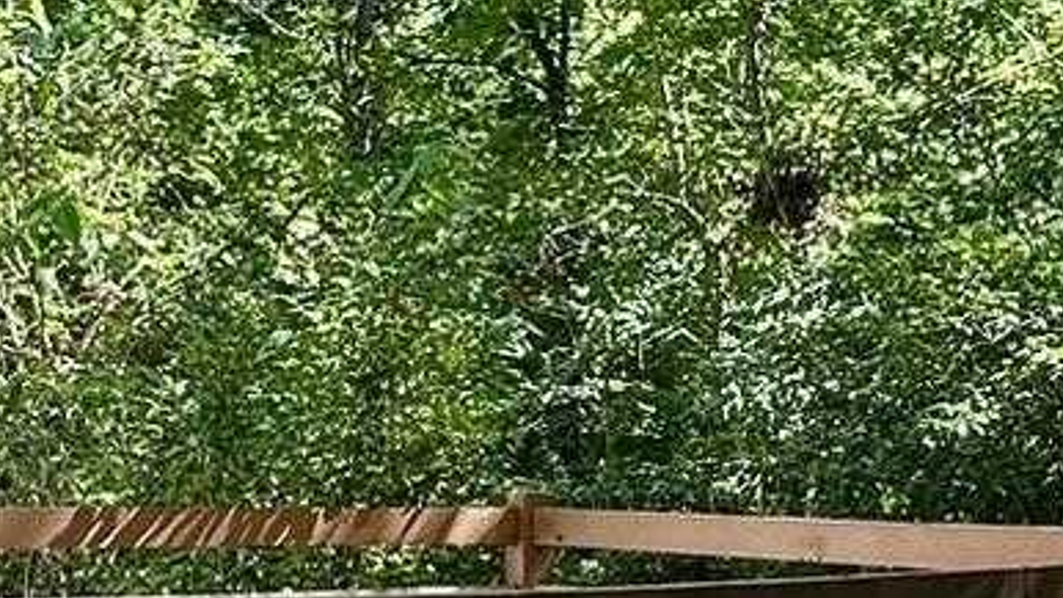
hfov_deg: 26.1
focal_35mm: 81
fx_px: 2283
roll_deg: -0.8
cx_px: 694
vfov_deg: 14.9
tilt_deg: +2.9
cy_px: 391
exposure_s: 1/99
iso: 40
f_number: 2.2
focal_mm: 2.22
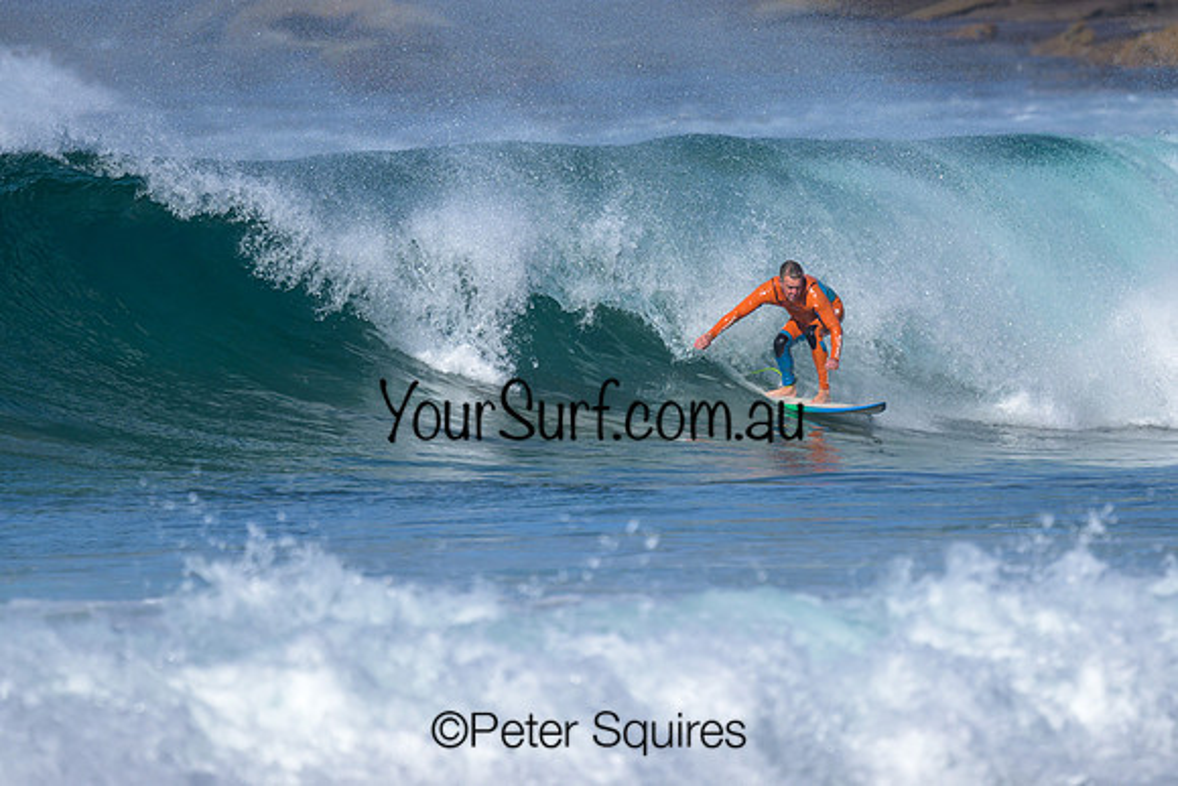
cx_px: 634
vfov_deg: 1.3
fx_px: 36000
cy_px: 307
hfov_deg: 1.9
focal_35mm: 1100
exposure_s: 1/2000
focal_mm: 800
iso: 220
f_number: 6.3
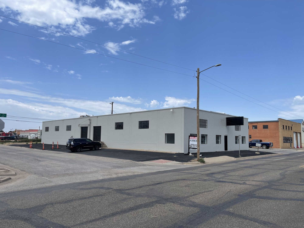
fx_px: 228
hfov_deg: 67.3
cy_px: 114
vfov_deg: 53.1
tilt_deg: +5.2
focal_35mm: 26
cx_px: 152
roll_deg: -1.5
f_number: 1.6
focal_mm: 5.1
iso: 32
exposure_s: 1/4717
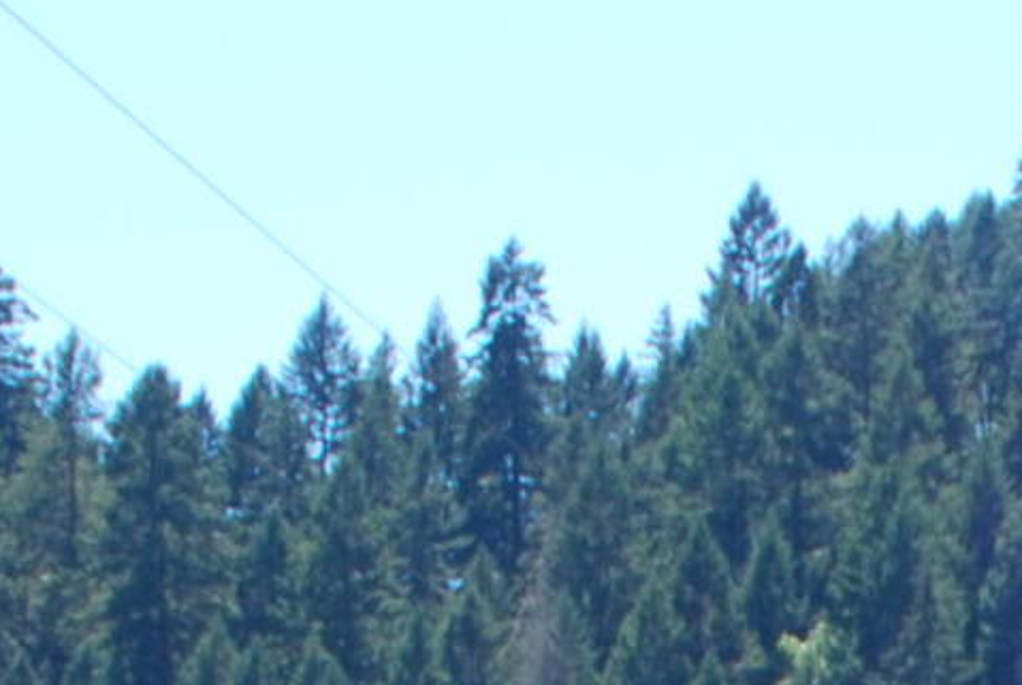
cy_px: 2038
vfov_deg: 5.0
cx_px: 1523
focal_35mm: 263
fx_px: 7478
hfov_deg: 7.7
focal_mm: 28
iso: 100
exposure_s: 1/160
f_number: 6.3
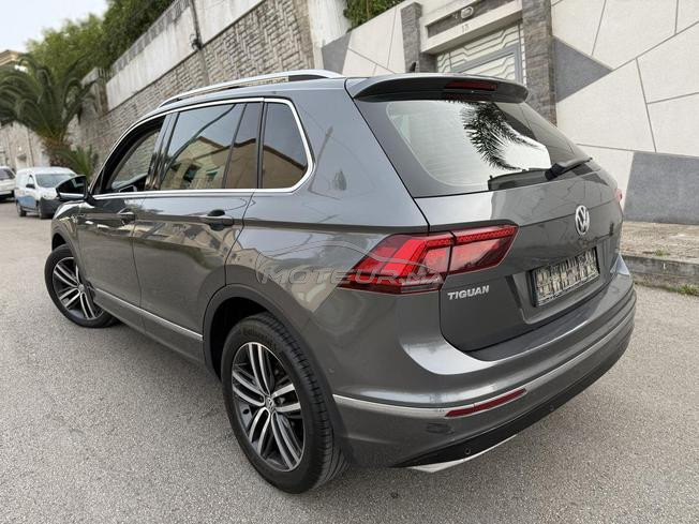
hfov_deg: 71.6
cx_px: 350
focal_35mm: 24
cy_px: 262
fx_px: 485
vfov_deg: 56.8
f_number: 1.78
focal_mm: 6.76
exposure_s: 1/643
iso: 80
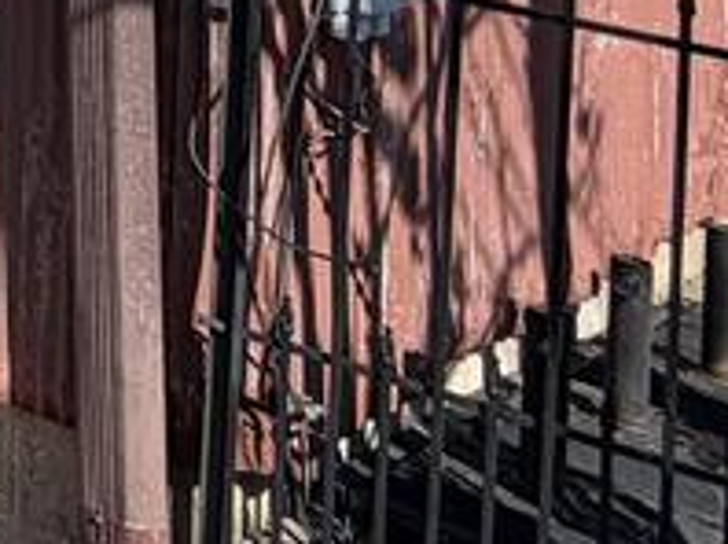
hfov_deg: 14.6
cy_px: -765
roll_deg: -4.9
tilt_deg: +8.4
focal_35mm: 102
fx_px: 2143
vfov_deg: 11.8
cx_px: -875
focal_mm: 2.22
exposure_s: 1/770
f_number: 2.2
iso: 25
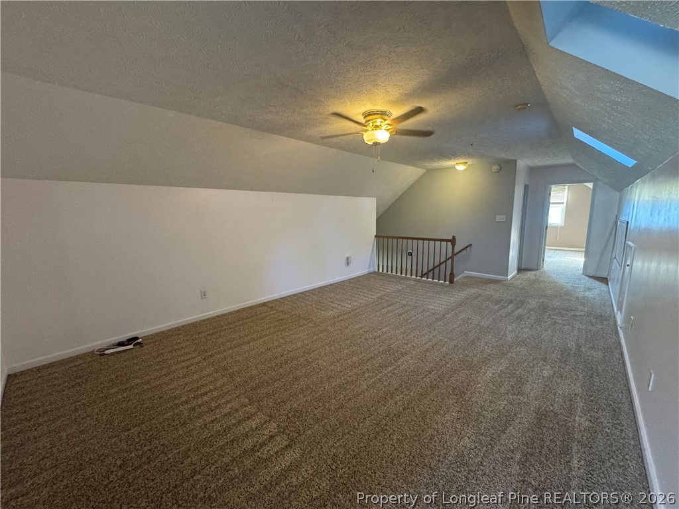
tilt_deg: -8.8
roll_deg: -0.1
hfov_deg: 102.1
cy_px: 254
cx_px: 340
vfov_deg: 85.7
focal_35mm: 14
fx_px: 275
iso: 500
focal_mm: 2.22
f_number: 2.2
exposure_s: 1/60
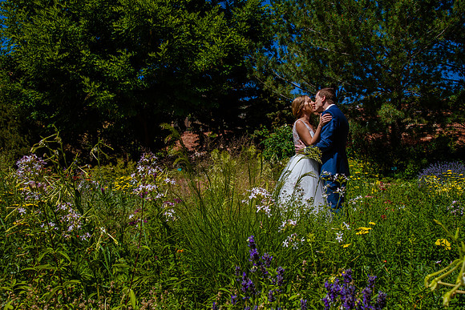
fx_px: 480
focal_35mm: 37
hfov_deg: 51.7
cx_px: 236
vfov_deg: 35.8
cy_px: 158
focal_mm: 35
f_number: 10
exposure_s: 1/320
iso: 200
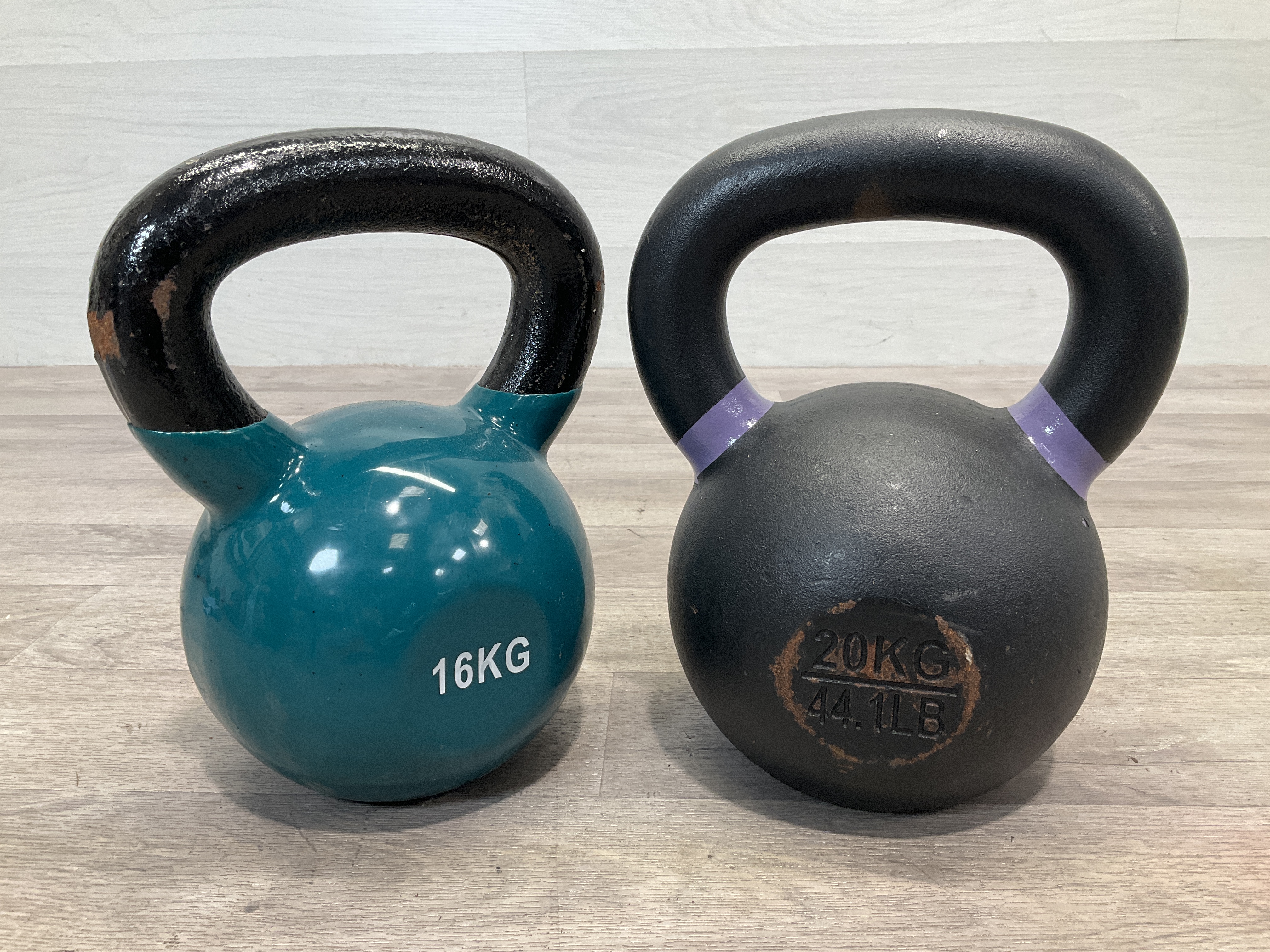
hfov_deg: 61.7
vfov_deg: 48.2
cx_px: 635
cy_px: 476
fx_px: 1064
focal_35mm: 29
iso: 64
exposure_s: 1/100
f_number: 1.8
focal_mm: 3
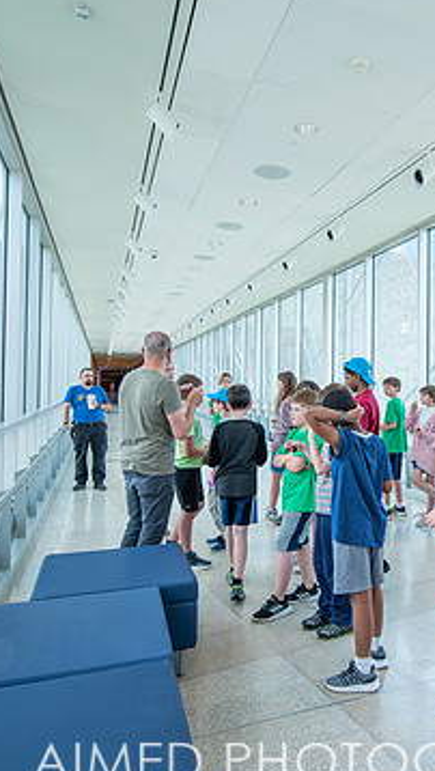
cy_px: 373
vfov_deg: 67.9
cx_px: 356
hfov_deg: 39.7
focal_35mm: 28
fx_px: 573
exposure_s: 1/500
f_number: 3.2
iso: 640
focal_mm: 16
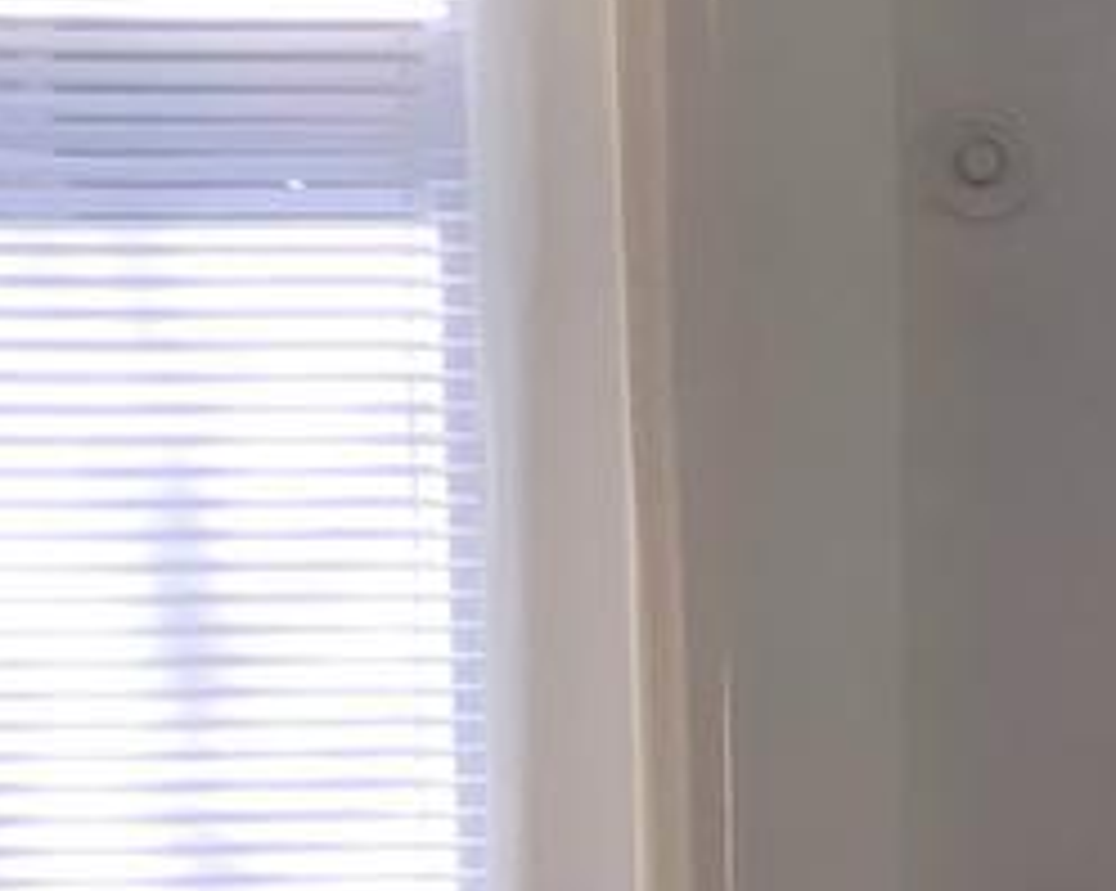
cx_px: 3726
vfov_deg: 6.8
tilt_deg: -8.1
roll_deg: -0.9
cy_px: 828
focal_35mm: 226
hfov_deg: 7.3
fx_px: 7459
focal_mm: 3.99
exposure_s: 1/120
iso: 32
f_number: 1.8
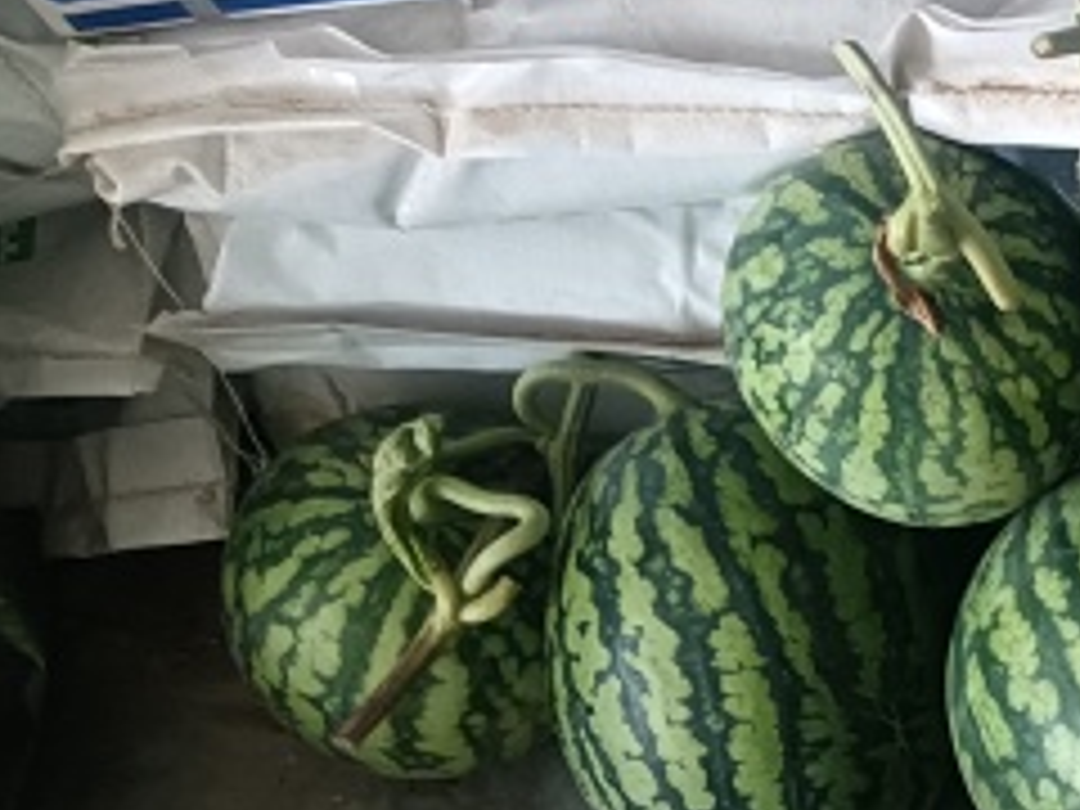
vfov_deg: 16.1
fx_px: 2808
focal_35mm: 90
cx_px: 1719
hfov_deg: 18.7
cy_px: 810
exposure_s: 1/100
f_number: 1.9
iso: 1662
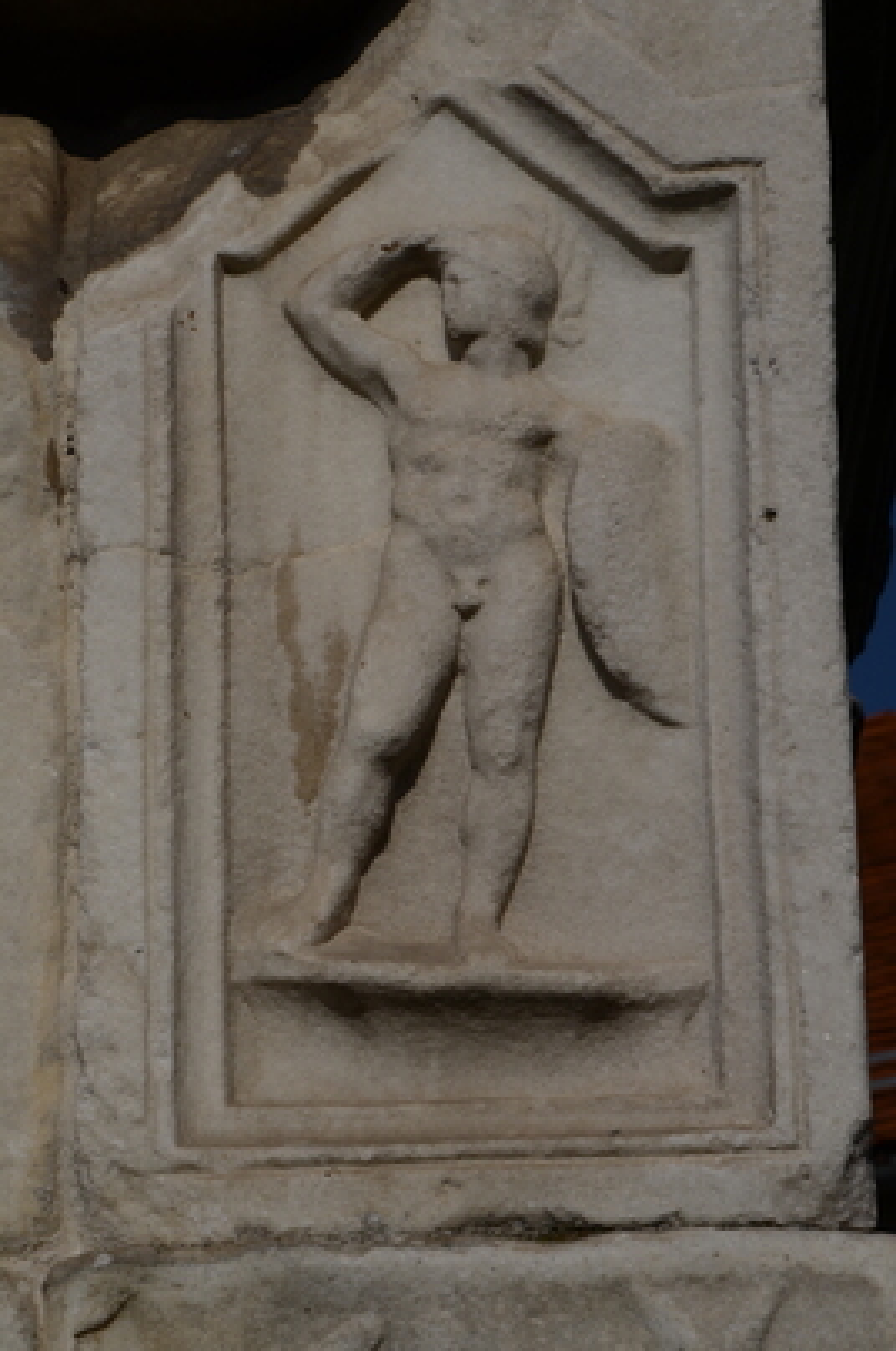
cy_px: 676
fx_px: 4383
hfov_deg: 11.7
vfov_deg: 17.5
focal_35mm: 117
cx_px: 448
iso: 320
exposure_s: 1/2500
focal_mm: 78
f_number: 13
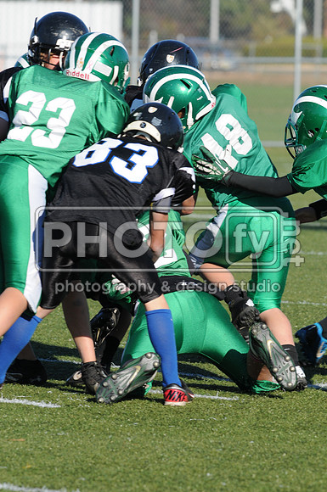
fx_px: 6149
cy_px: 246
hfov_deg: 3.0
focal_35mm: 450
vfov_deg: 4.6
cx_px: 164
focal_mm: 300
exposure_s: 1/500
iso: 200
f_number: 8
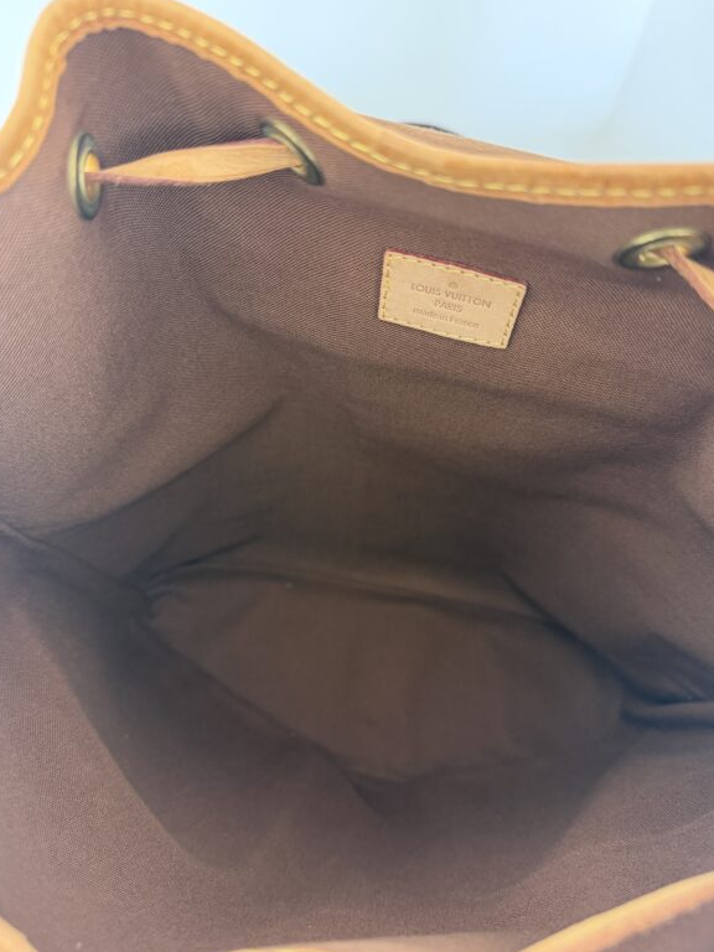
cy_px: 491
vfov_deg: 69.4
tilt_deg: -73.5
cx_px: 361
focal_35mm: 25
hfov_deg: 54.9
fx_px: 688
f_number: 1.78
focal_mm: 6.76
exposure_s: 1/60
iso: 400
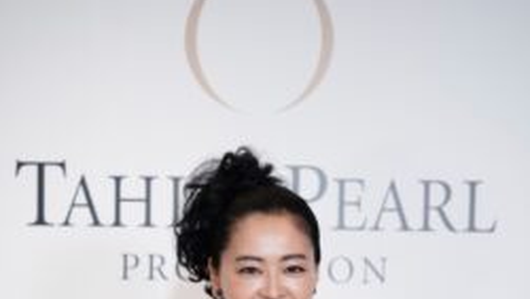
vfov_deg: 12.4
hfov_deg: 22.7
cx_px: 248
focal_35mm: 94
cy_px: 425
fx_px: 1322
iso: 400
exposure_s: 1/200
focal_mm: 50
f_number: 2.8
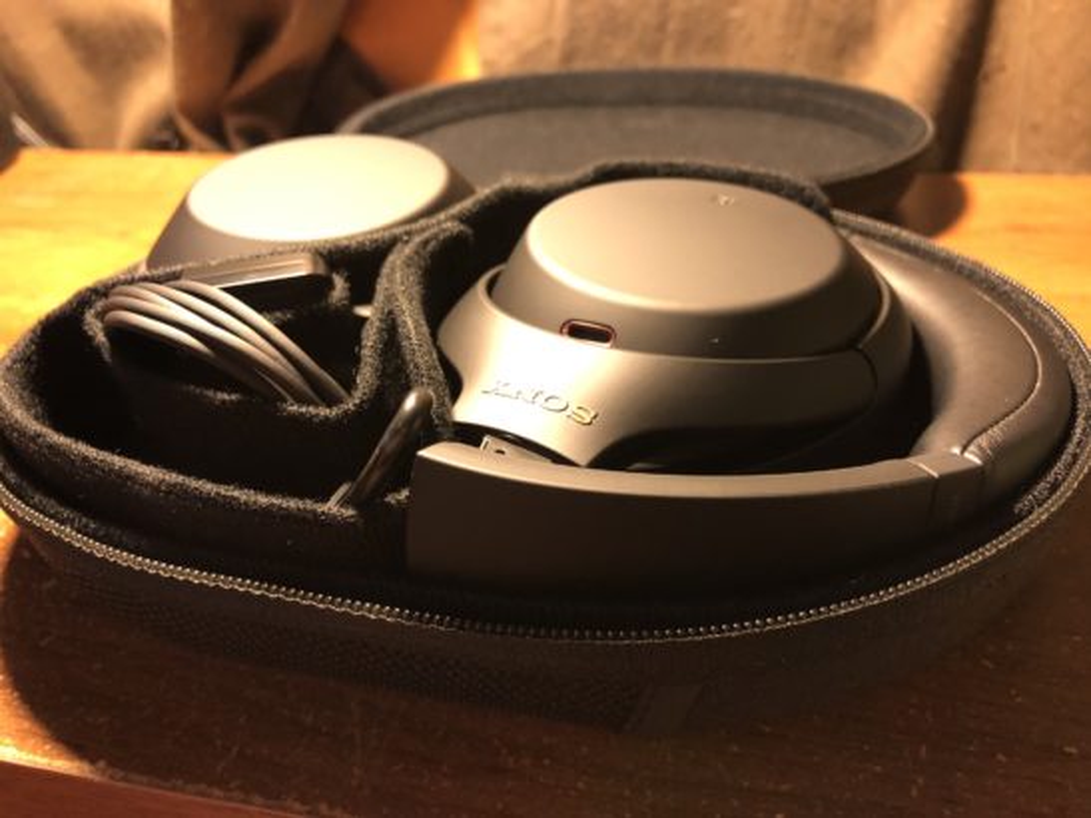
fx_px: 882
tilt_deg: -29.3
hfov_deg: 63.5
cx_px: 546
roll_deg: +2.5
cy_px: 409
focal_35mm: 28
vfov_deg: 49.7
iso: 100
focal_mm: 3.99
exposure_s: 1/9
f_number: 1.8
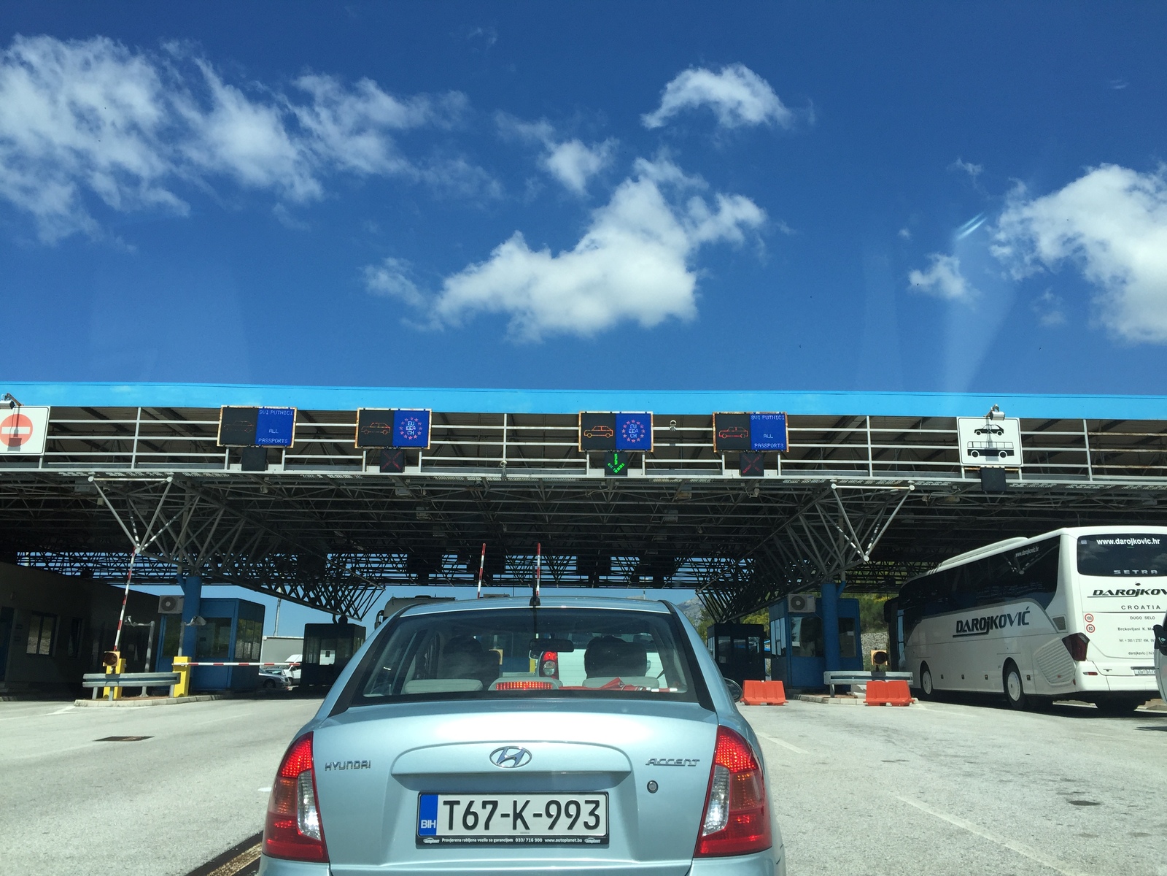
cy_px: 438
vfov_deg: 48.2
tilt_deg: +14.6
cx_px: 584
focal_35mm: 29
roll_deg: -0.5
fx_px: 978
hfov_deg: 61.7
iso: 32
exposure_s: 1/1721
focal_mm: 4.15
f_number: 2.2
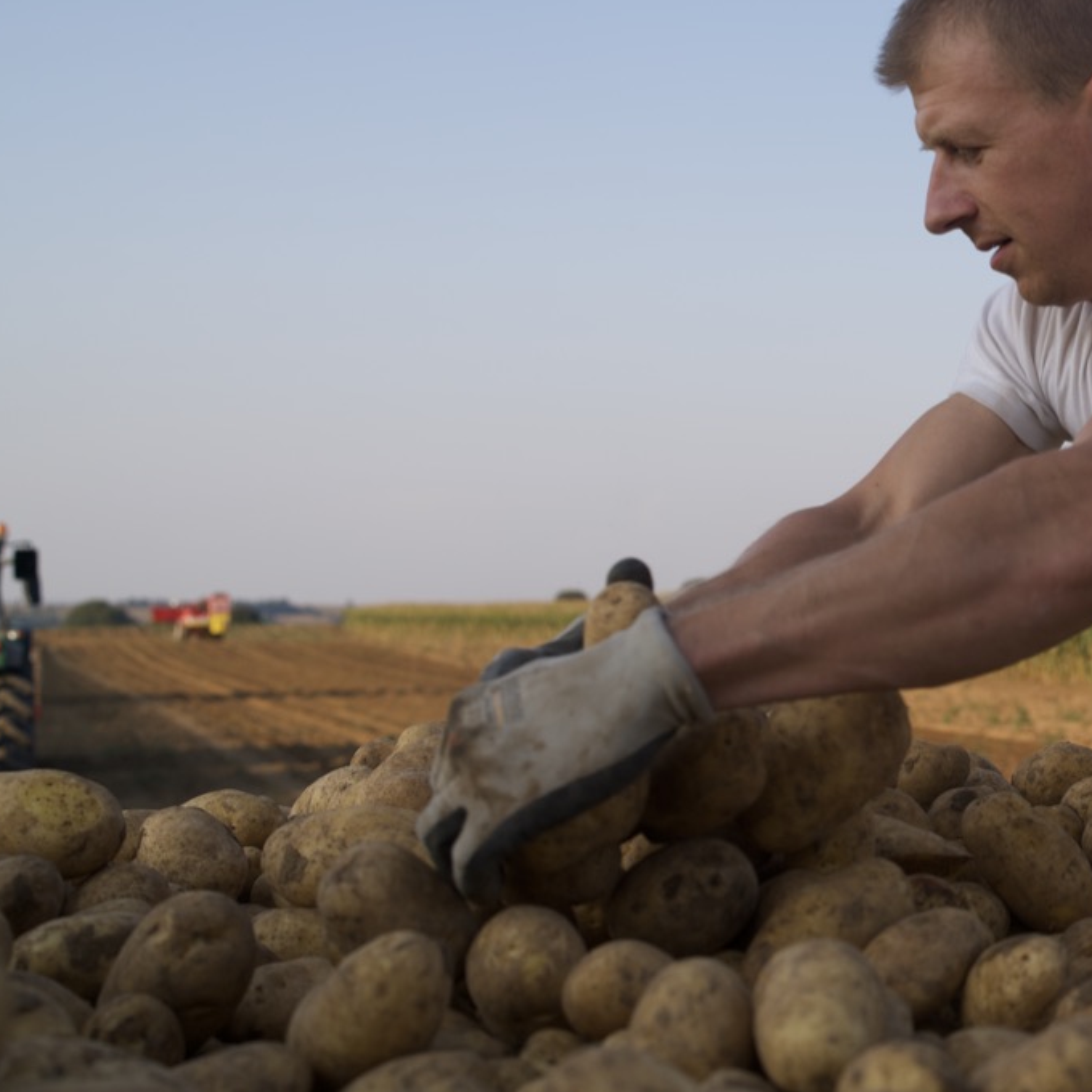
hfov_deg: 23.0
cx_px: 1238
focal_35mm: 70
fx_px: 2498
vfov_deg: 24.6
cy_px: 406
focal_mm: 35
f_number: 4.5
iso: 100
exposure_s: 1/500
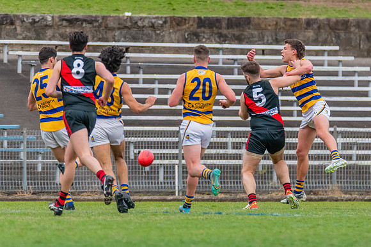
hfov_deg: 2.6
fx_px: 8020
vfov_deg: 1.8
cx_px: 220
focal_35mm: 778
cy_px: 78
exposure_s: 1/1600
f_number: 6.3
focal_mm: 460
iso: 1600
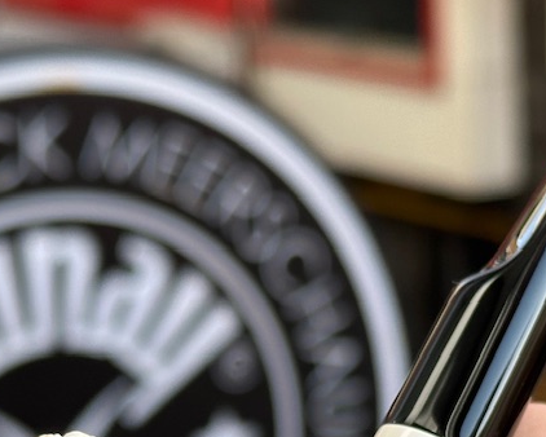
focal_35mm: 142
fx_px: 2296
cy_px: 508
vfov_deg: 10.7
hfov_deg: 13.6
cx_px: 232
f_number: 1.78
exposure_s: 1/740
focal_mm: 6.86
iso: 64
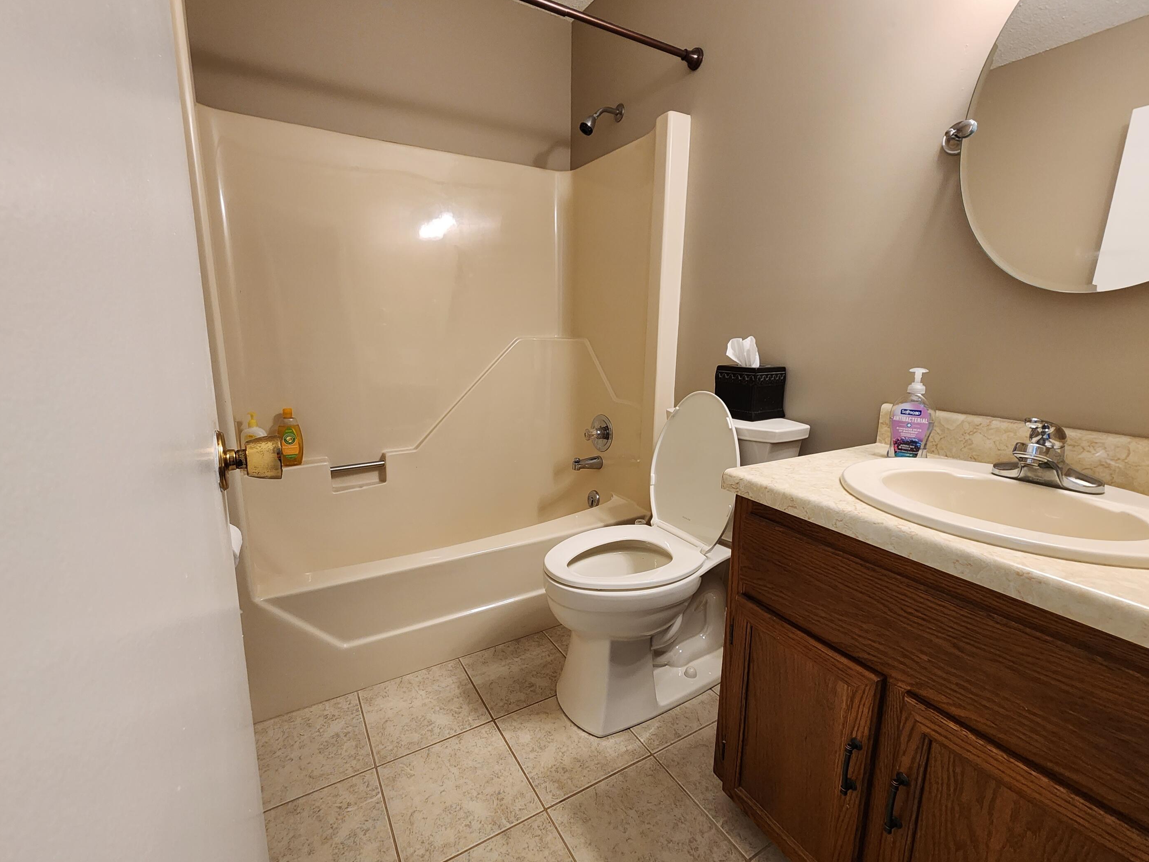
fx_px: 465
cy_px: 422
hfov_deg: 102.1
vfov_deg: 85.7
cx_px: 575
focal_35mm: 14
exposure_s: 1/60
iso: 320
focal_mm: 2.2
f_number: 2.2
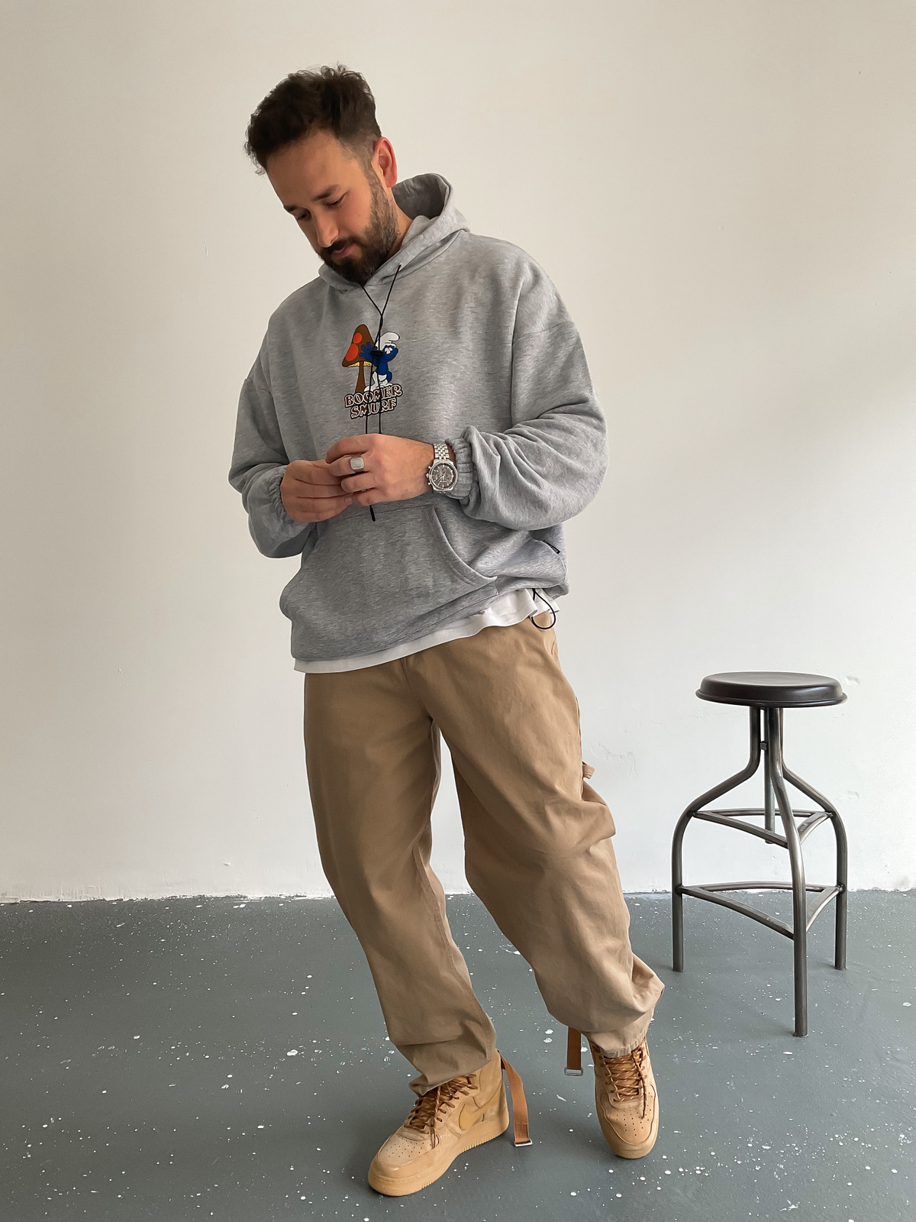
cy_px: 611
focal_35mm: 29
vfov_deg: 61.7
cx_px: 458
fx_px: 1023
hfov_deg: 48.2
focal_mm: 3
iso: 40
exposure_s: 1/120
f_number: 1.8
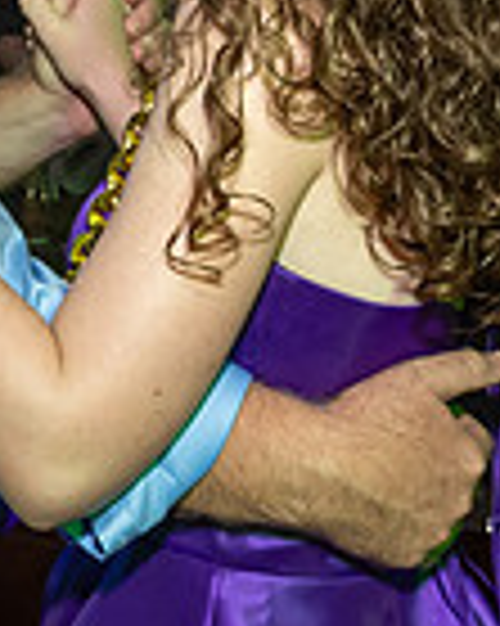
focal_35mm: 121
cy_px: 71
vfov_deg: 15.7
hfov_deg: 12.6
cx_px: 23
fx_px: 2241
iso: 1000
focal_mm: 17
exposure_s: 1/250
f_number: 7.1
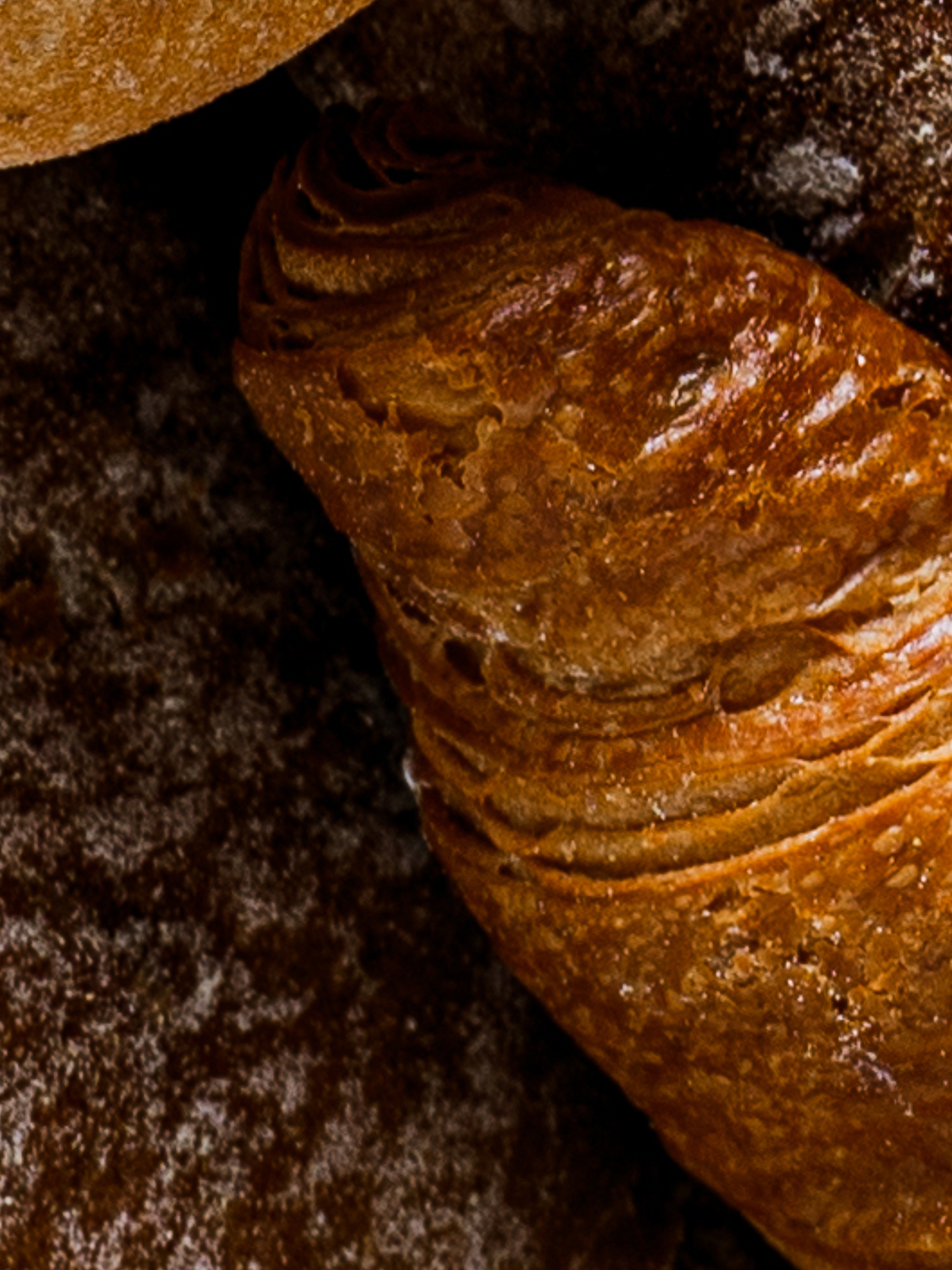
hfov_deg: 1.7
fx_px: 31481
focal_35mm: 858
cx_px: 2474
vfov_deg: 2.3
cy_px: -3778
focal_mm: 105
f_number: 7.1
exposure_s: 1/125
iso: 100
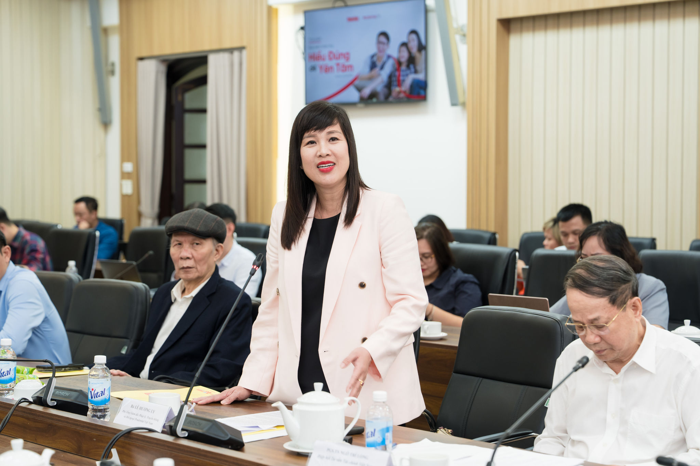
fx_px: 1361
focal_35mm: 70
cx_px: 350
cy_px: 233
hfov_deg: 28.8
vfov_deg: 19.5
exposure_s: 1/100
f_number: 3.5
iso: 640
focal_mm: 70
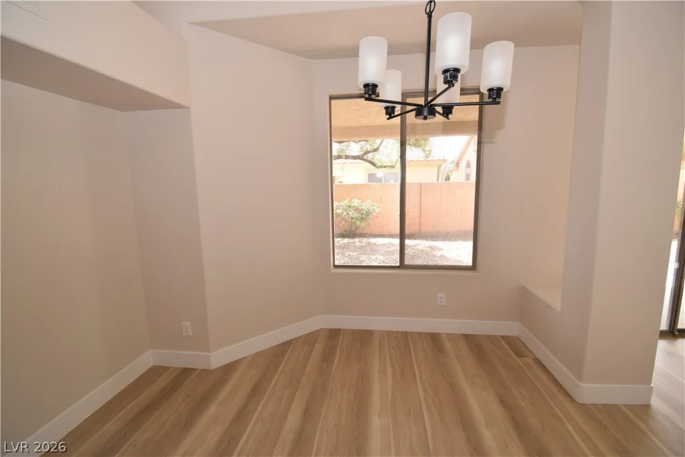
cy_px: 228
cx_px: 342
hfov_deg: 100.4
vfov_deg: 77.3
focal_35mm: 15
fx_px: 285
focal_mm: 10
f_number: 5.6
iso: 800
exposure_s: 1/200
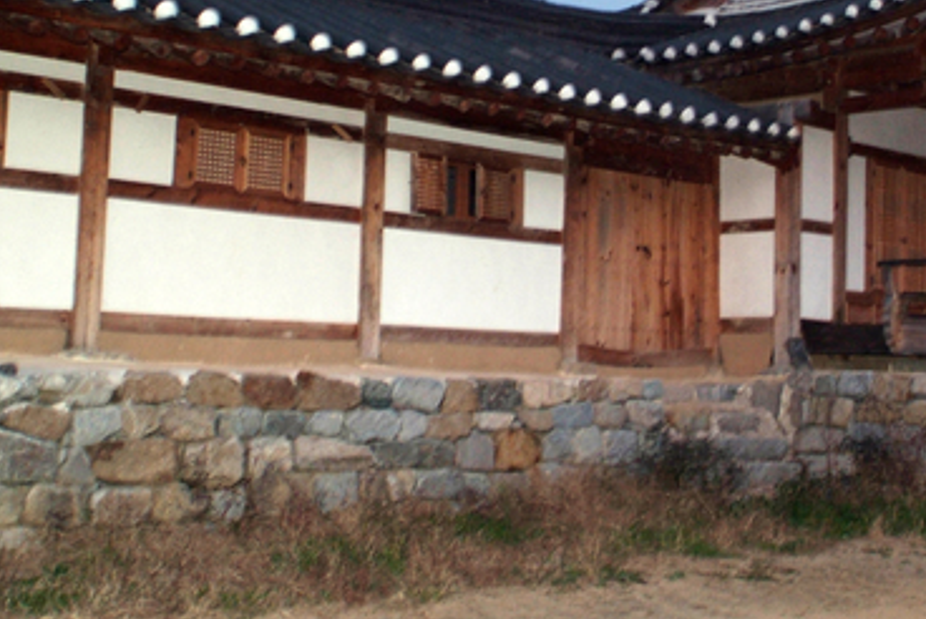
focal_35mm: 57
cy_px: 201
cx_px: 713
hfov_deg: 34.2
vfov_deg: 23.7
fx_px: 1467
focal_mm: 20
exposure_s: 1/4
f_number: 4.8
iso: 800
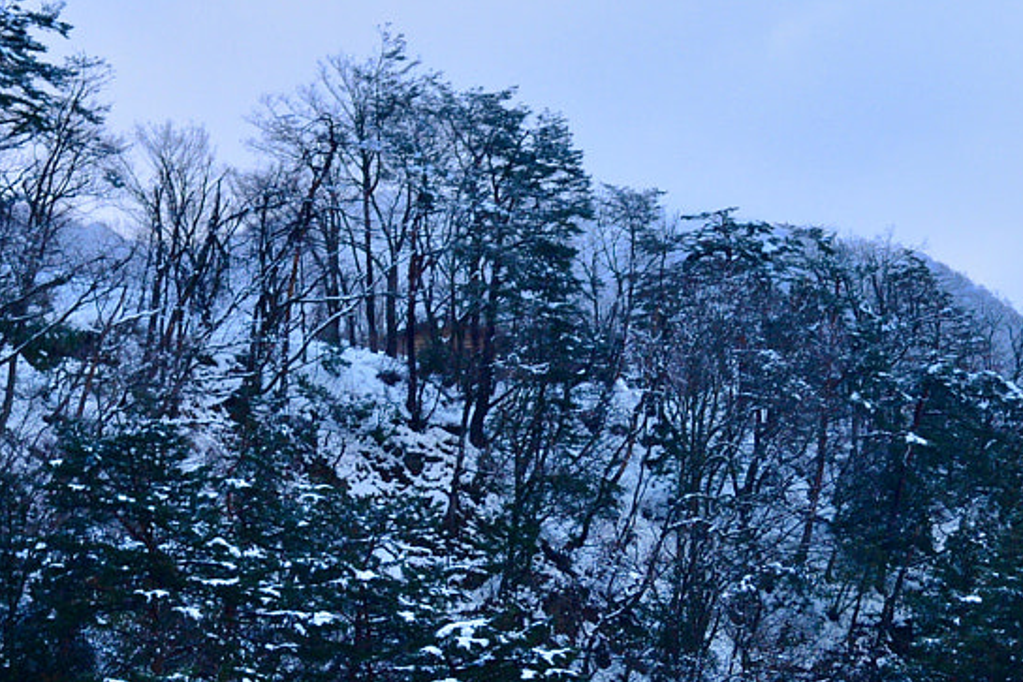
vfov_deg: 9.1
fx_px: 4178
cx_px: 1049
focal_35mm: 147
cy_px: 997
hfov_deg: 13.7
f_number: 4.5
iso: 800
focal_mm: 50
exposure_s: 1/800
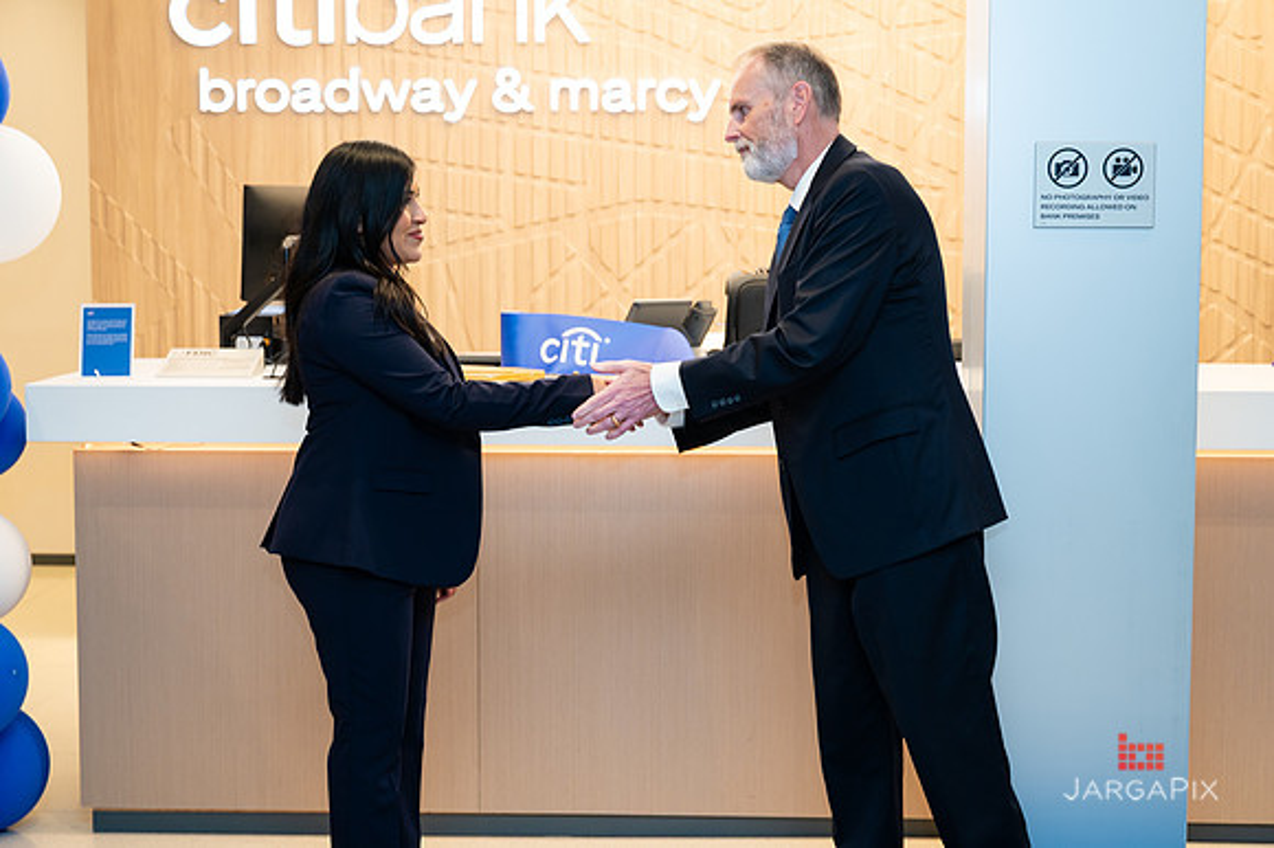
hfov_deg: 32.8
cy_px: 424
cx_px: 637
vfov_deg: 22.2
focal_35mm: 61
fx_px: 2163
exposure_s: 1/160
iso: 400
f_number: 4
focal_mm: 58
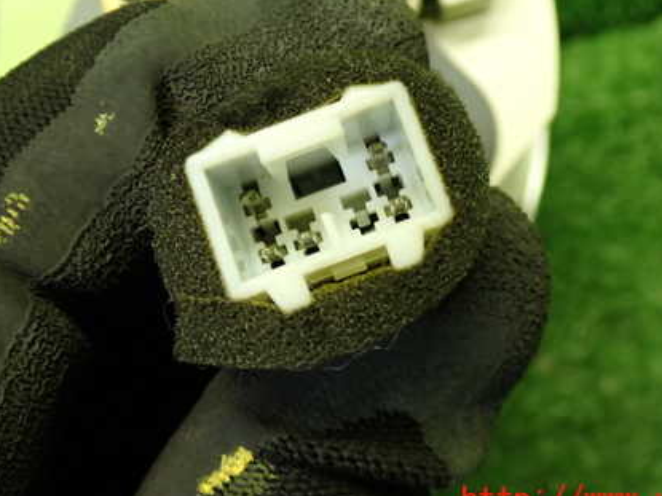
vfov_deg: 26.4
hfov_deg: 34.9
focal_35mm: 55
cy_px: 163
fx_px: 1052
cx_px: 343
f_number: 2.7
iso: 320
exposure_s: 1/40
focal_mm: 6.83
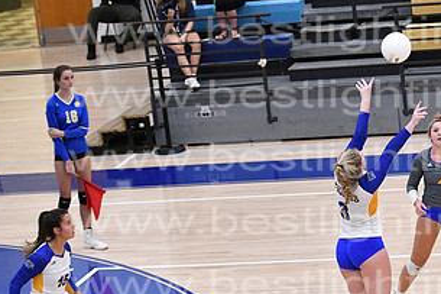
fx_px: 2449
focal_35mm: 200
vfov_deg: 6.8
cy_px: 256
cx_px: 402
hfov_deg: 10.2
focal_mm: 70
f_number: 3.2
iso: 6400
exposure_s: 1/1000
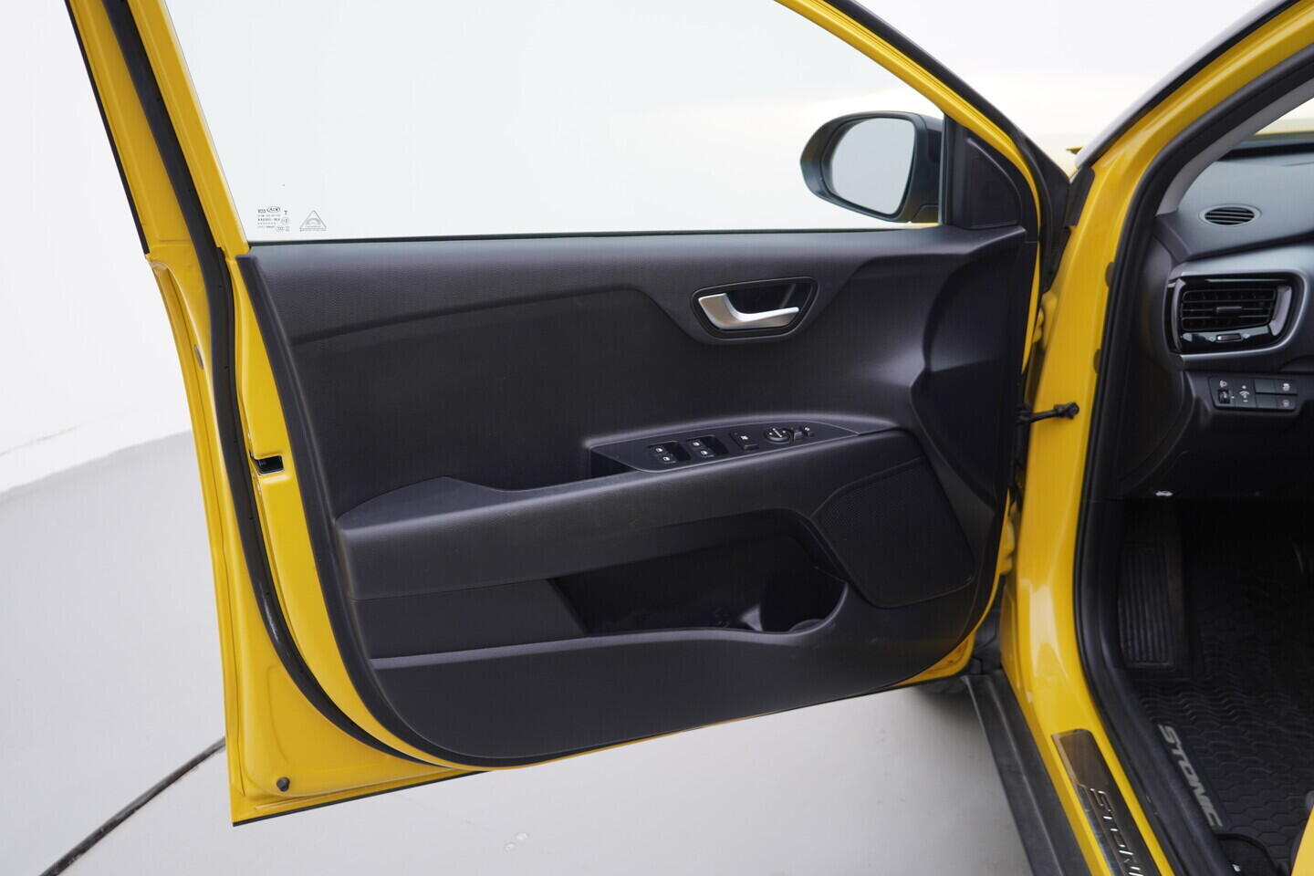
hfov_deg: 53.1
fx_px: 1314
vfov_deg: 36.9
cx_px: 657
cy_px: 438
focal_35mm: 36
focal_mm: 24
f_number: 3.2
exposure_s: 1/50
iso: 125
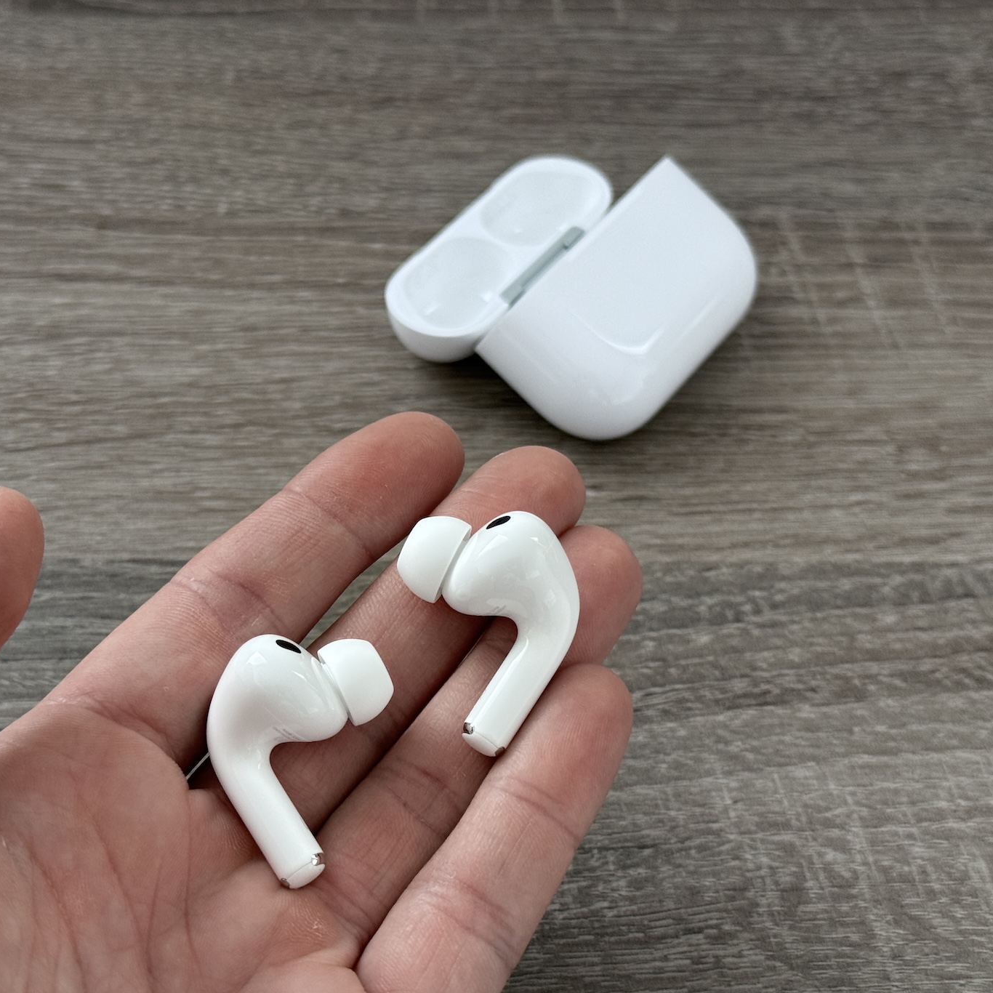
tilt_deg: -47.0
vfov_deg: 29.1
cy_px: 516
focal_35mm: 59
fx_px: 1915
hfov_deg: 29.0
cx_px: 431
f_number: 1.78
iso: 100
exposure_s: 1/60
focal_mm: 6.76
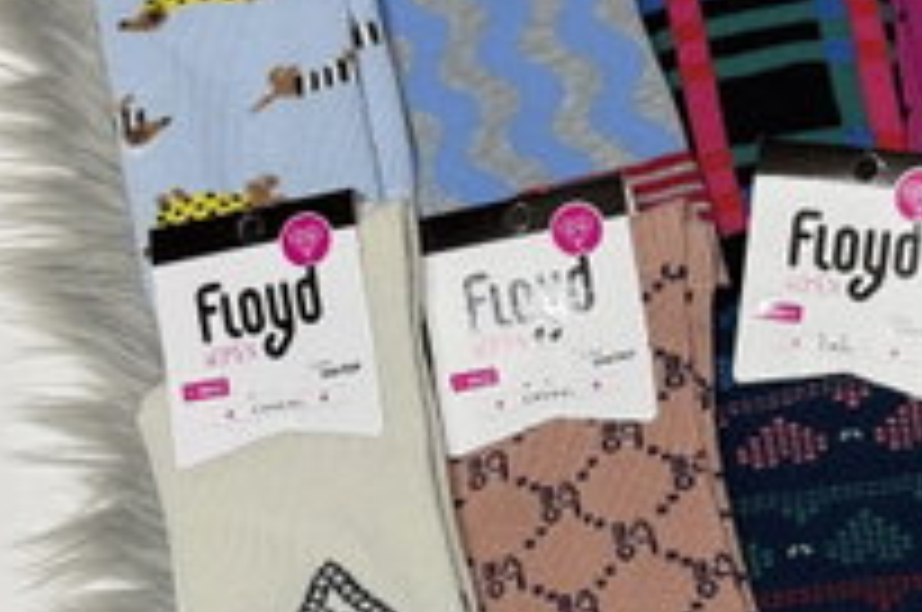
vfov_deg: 20.3
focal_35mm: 65
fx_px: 1662
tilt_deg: -75.0
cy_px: 592
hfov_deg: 30.1
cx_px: 769
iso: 160
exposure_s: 1/100
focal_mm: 6.76
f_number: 1.78
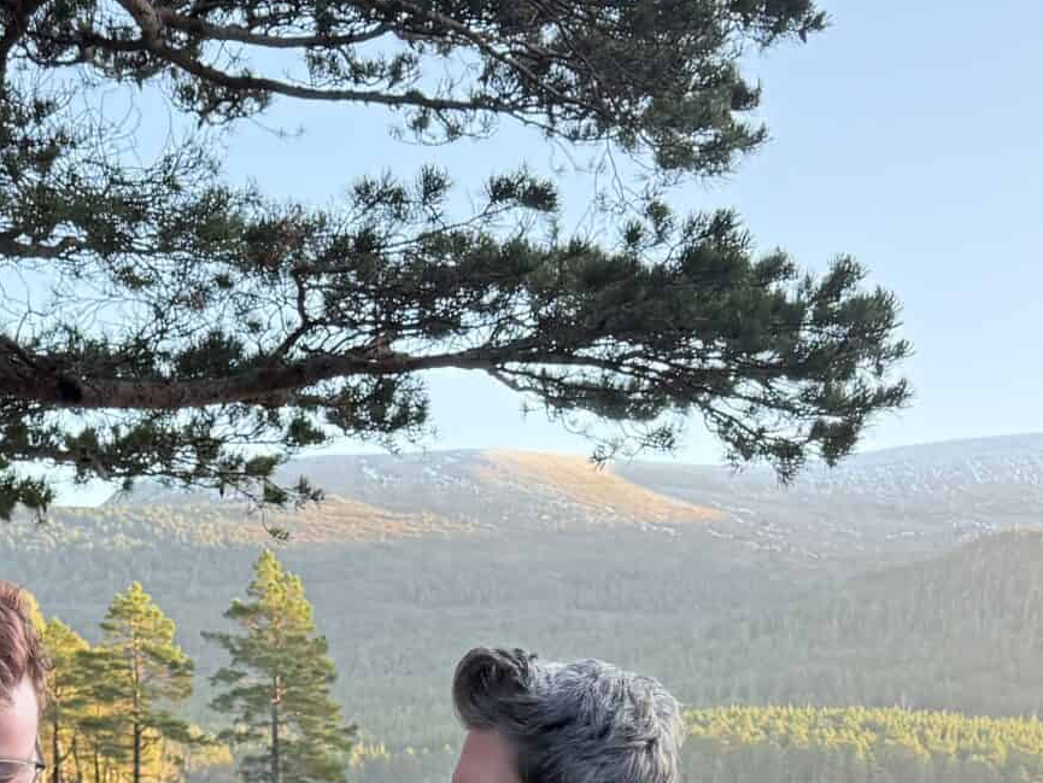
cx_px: 248
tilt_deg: -6.5
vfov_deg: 19.2
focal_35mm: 71
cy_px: 1005
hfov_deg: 27.0
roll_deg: -3.6
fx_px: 2140
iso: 100
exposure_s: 1/344
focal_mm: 6.76
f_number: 1.78
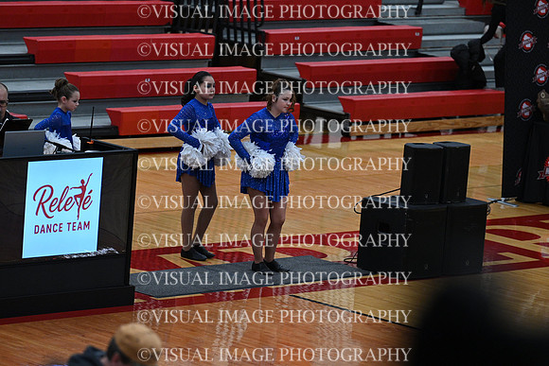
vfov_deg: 6.9
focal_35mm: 200
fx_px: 3051
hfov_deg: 10.3
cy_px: 183
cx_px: 274
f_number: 4
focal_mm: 200
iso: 4000
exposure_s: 1/400
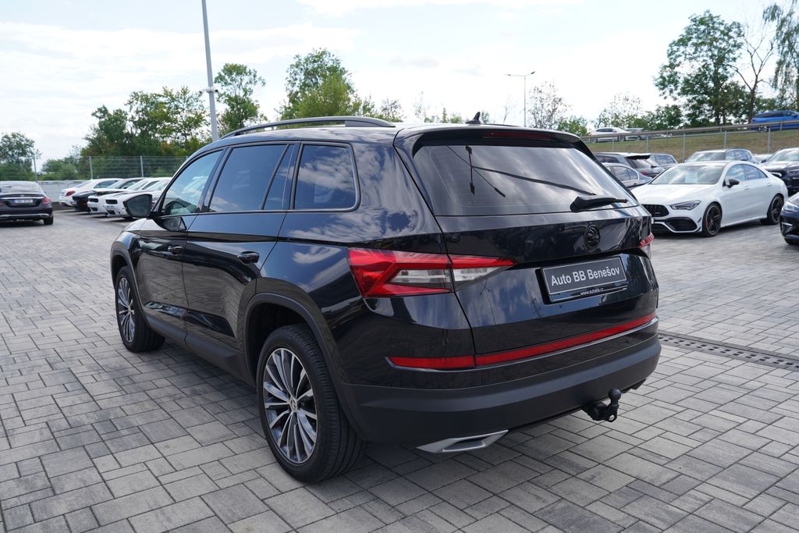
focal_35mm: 28
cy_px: 266
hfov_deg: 65.5
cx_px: 400
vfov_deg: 46.4
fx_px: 621
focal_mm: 28
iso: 100
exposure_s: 1/160
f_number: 6.3
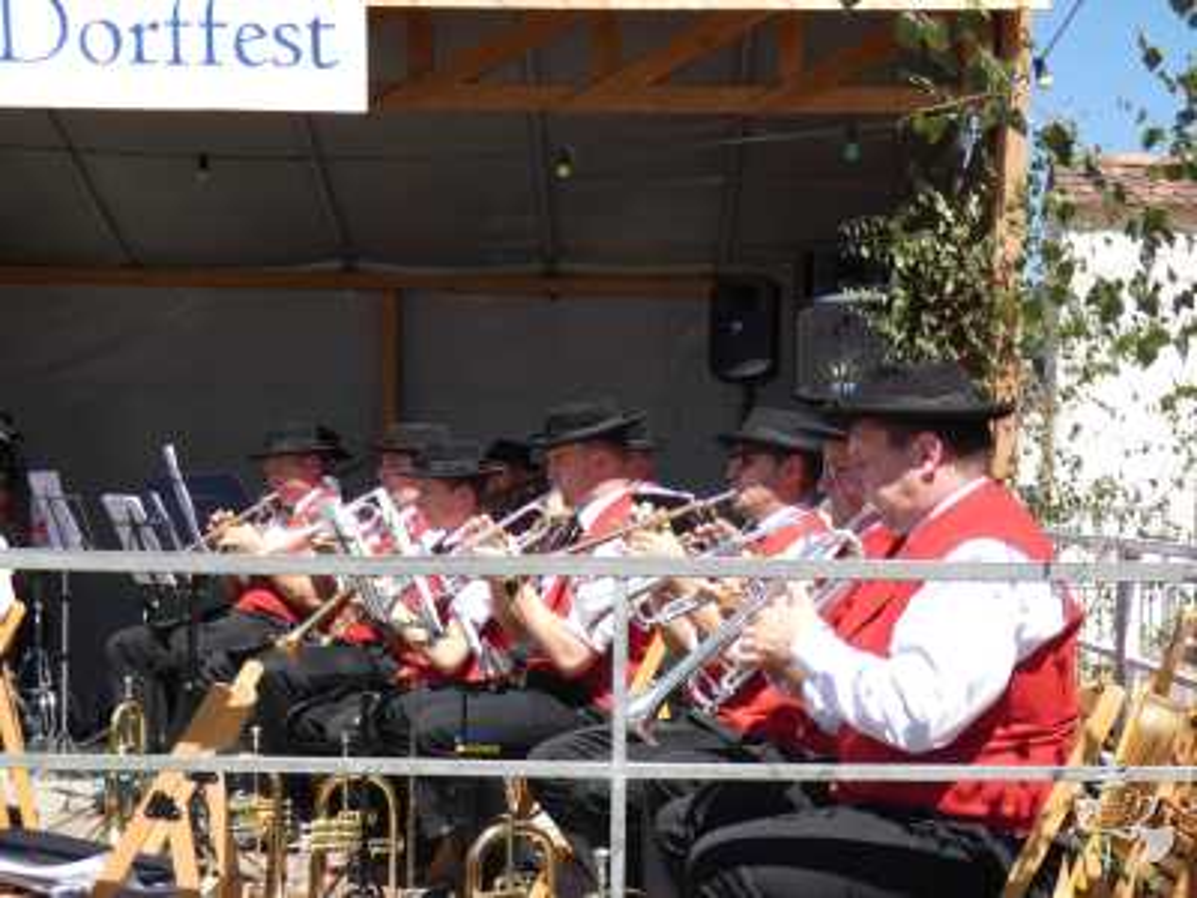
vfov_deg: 23.3
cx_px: 598
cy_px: 449
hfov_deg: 30.7
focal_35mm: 63
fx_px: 2179
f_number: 4.2
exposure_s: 1/320
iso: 80
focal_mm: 11.3
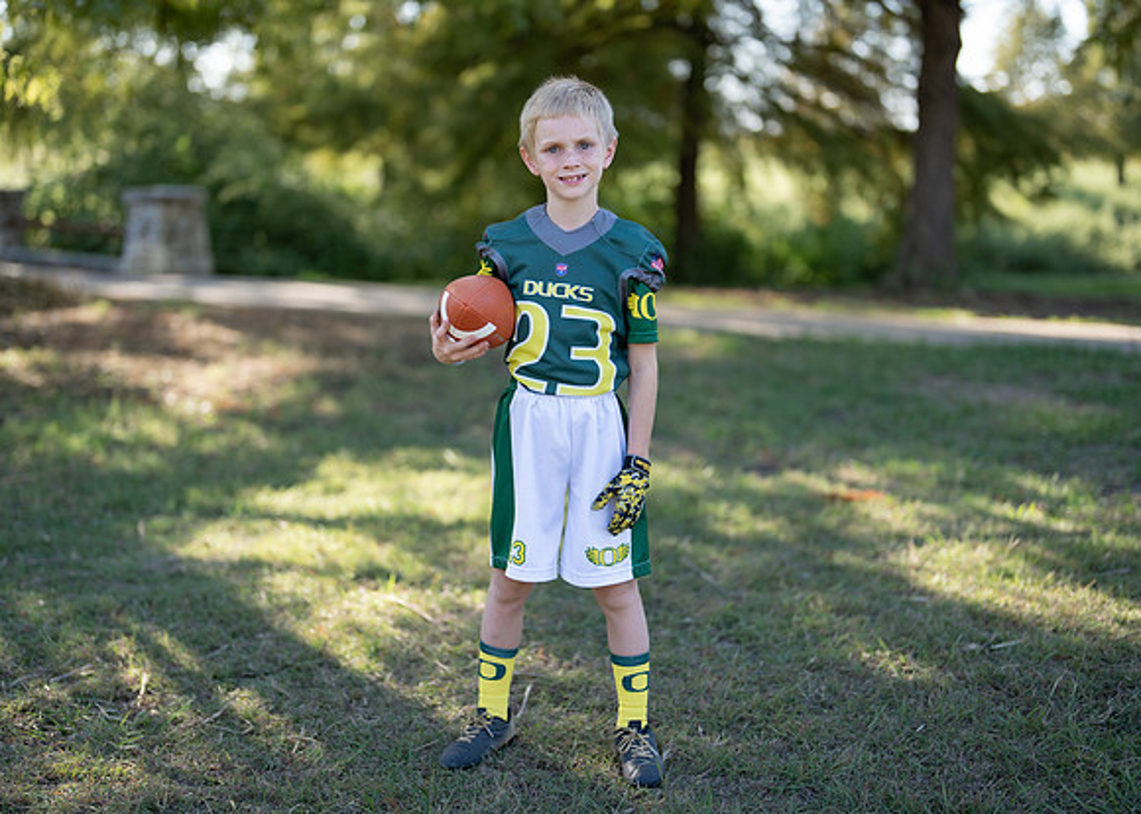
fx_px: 1697
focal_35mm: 52
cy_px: 407
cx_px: 570
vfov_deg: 27.0
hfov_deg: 37.2
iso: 100
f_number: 1.2
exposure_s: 1/1250
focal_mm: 50
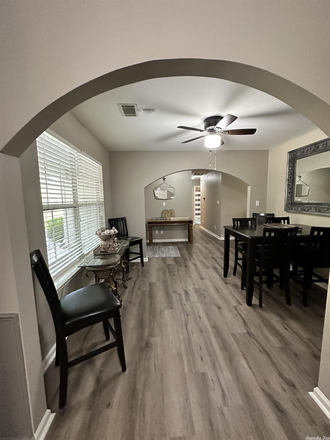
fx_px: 178
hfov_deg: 85.7
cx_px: 165
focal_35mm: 14
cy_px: 220
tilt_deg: -6.1
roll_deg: +0.8
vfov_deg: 102.1
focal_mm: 2.22
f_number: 2.2
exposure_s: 1/60
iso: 640
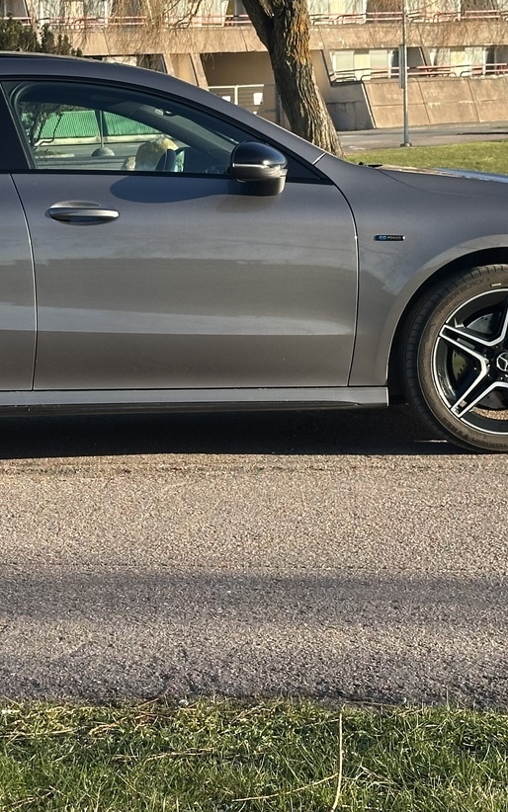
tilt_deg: -5.7
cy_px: 346
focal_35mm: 99
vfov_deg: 21.0
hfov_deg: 13.1
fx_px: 2192
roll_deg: +2.7
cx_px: 47
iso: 64
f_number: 1.78
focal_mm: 6.86
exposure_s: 1/1227
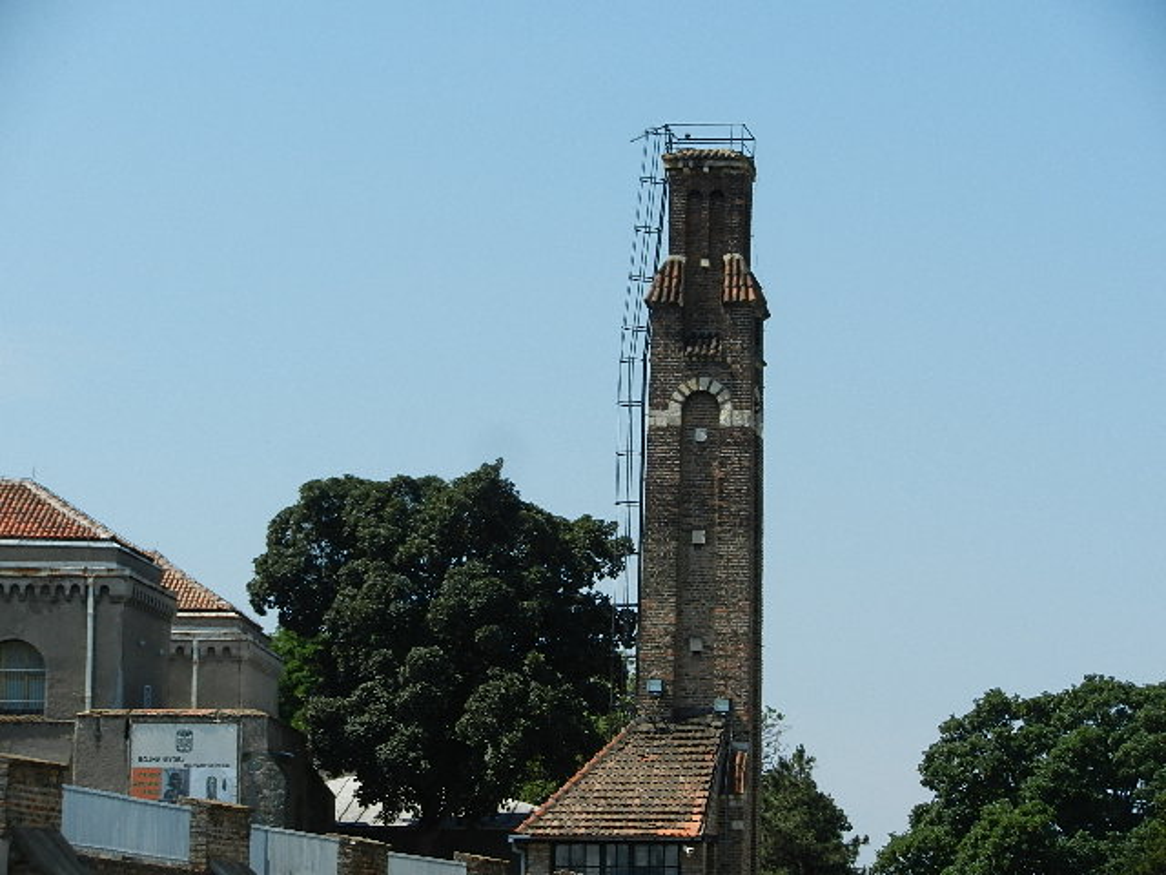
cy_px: 438
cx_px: 583
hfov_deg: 16.0
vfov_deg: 12.0
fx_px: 4143
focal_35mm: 123
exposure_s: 1/1000
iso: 160
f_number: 5.1
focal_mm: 22.2
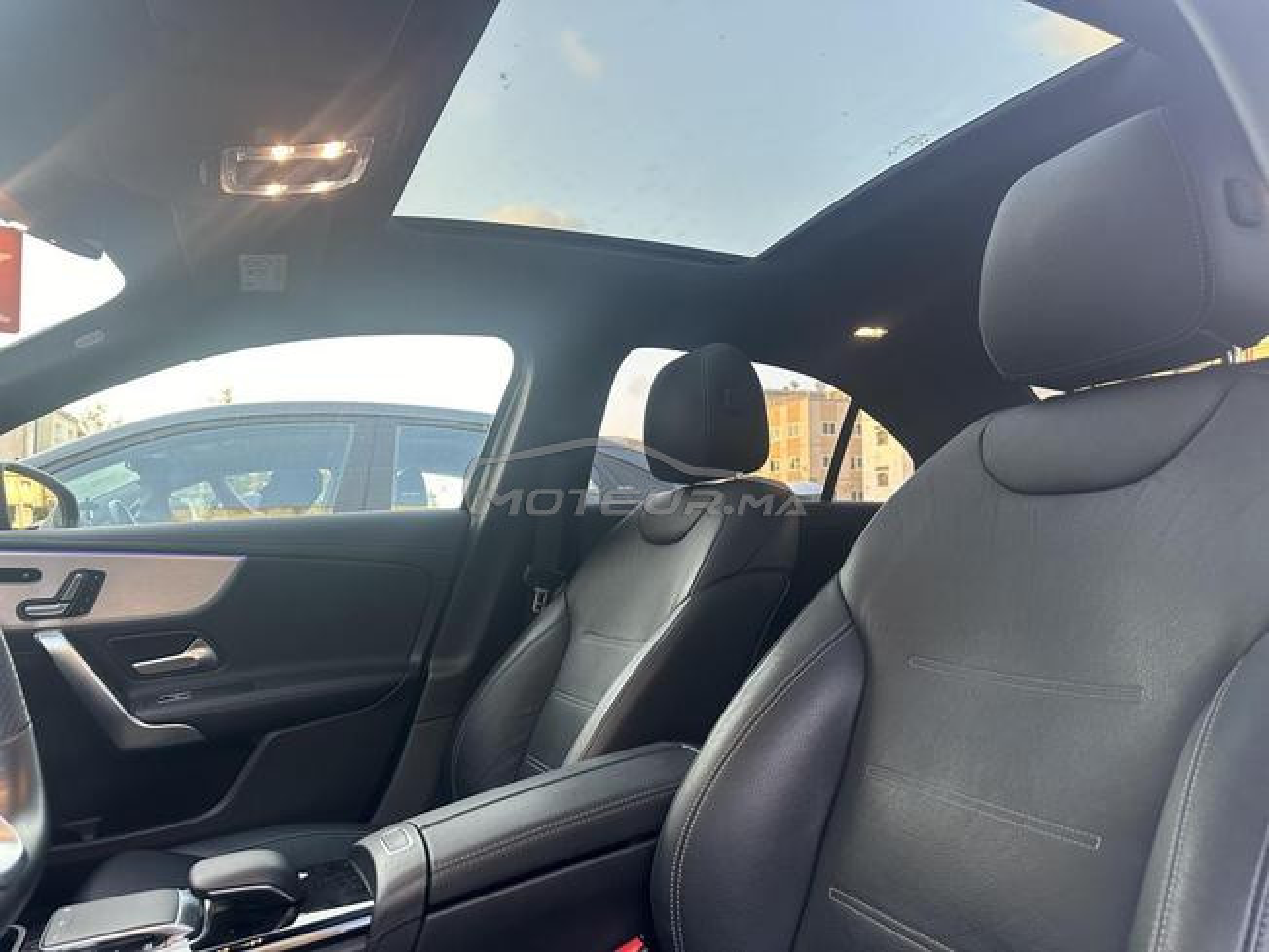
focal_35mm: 24
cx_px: 634
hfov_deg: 71.6
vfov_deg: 56.8
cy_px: 476
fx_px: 880
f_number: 1.78
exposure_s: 1/121
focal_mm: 6.86
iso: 200
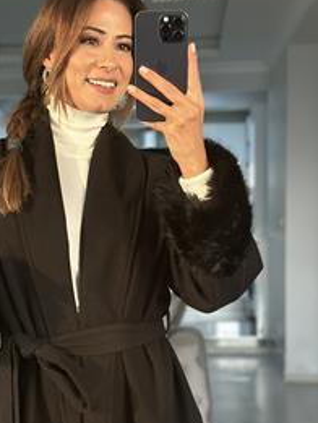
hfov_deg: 15.9
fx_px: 1138
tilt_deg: -21.3
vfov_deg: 21.0
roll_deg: +1.9
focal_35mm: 93
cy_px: 287
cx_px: 97
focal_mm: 6.86
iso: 125
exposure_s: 1/67
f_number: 1.78
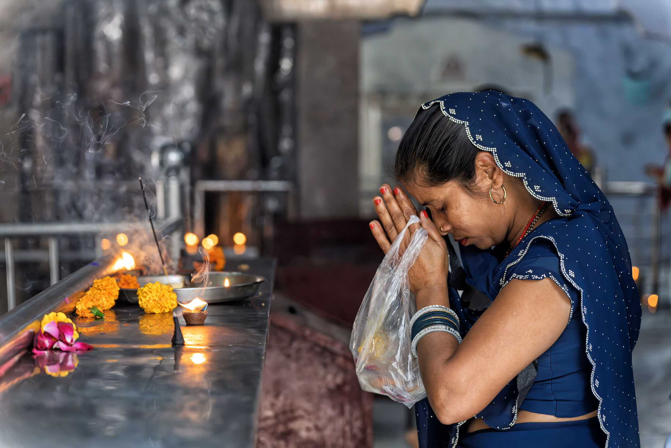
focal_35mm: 83
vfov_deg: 16.5
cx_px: 336
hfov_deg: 24.5
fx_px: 1547
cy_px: 224
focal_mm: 83
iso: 4000
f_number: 4
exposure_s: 1/320
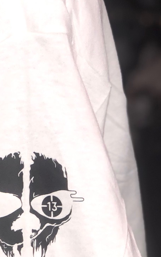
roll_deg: +1.8
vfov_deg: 13.6
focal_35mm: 153
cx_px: 15
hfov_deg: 8.5
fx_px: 1074
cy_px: 64
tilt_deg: -16.7
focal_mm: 6
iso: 40
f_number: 2.4
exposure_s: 1/33
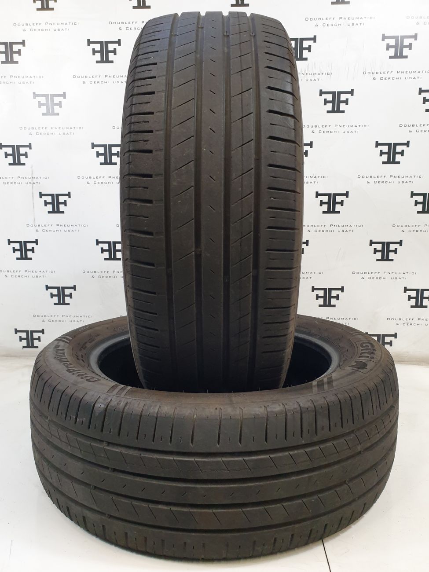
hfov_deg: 53.1
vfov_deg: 67.3
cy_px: 286
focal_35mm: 26
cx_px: 214
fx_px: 430
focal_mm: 4.3
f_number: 2.4
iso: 200
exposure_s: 1/50
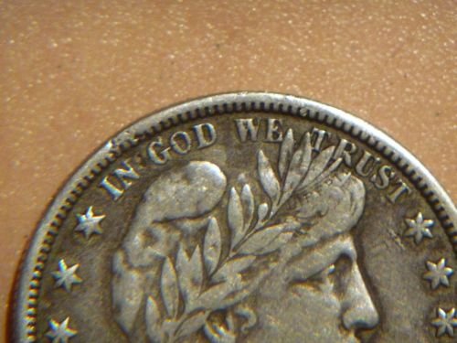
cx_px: 228
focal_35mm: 280
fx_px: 3697
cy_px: 172
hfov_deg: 7.1
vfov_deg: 5.3
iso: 800
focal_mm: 47
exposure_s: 1/30
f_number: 4.9
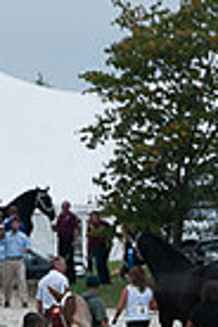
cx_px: 160
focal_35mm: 652
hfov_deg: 2.1
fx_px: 5922
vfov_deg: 3.2
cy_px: 467
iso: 640
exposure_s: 1/1250
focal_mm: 200
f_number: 5.6
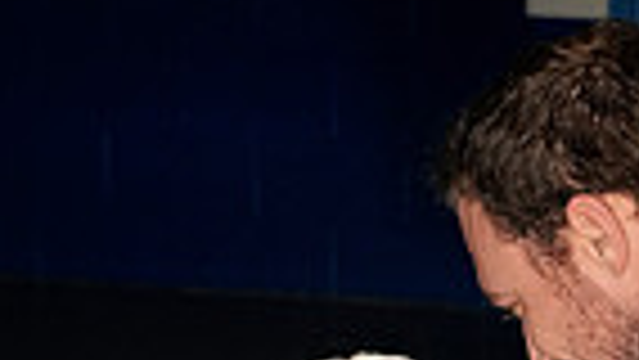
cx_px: 544
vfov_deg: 4.7
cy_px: 904
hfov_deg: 8.6
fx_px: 4221
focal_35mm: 249
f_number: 5.6
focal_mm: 50
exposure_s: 1/200
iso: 800
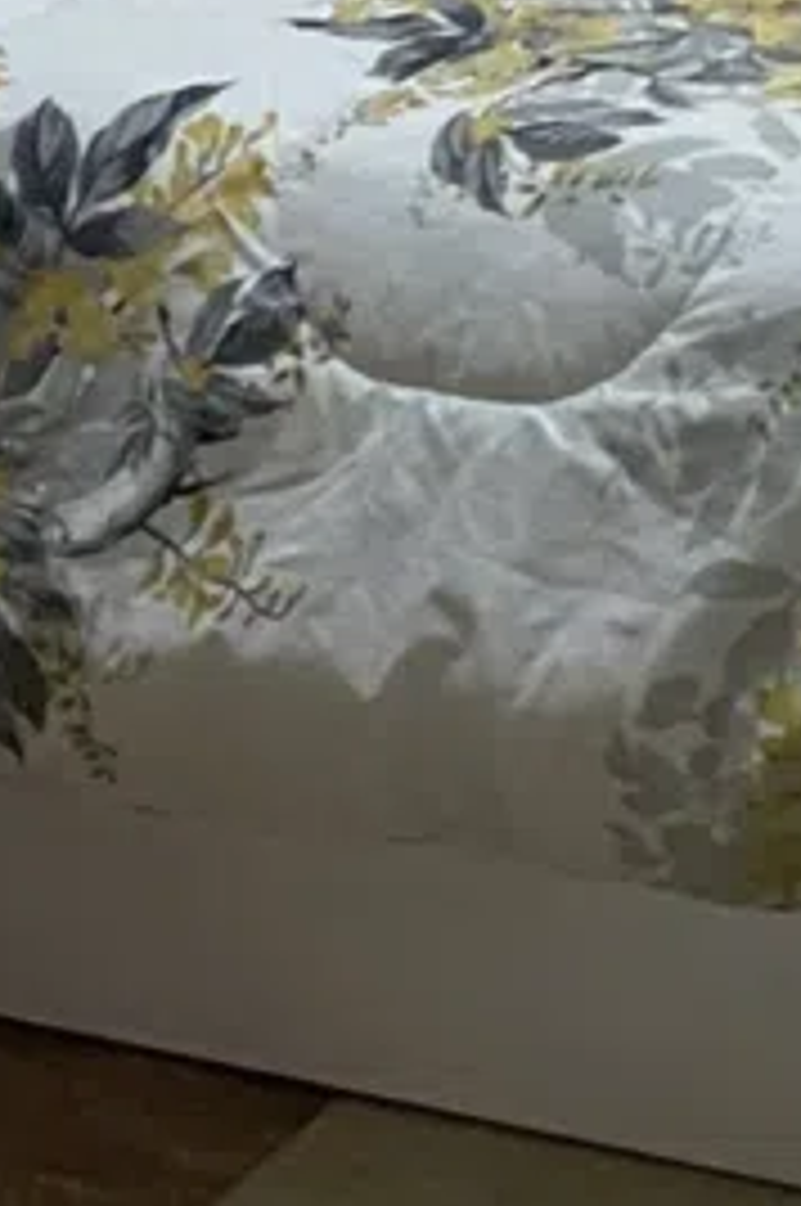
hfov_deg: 8.5
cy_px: -907
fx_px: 4617
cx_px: 2277
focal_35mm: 138
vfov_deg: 13.5
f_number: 1.8
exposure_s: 1/50
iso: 250
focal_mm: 4.25
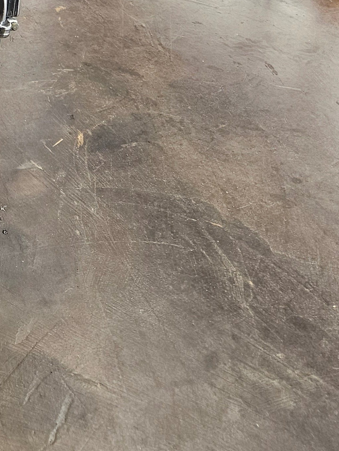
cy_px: -59
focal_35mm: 67
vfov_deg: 26.4
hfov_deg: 19.8
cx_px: -129
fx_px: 875
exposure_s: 1/120
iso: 160
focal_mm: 5.4
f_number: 1.8
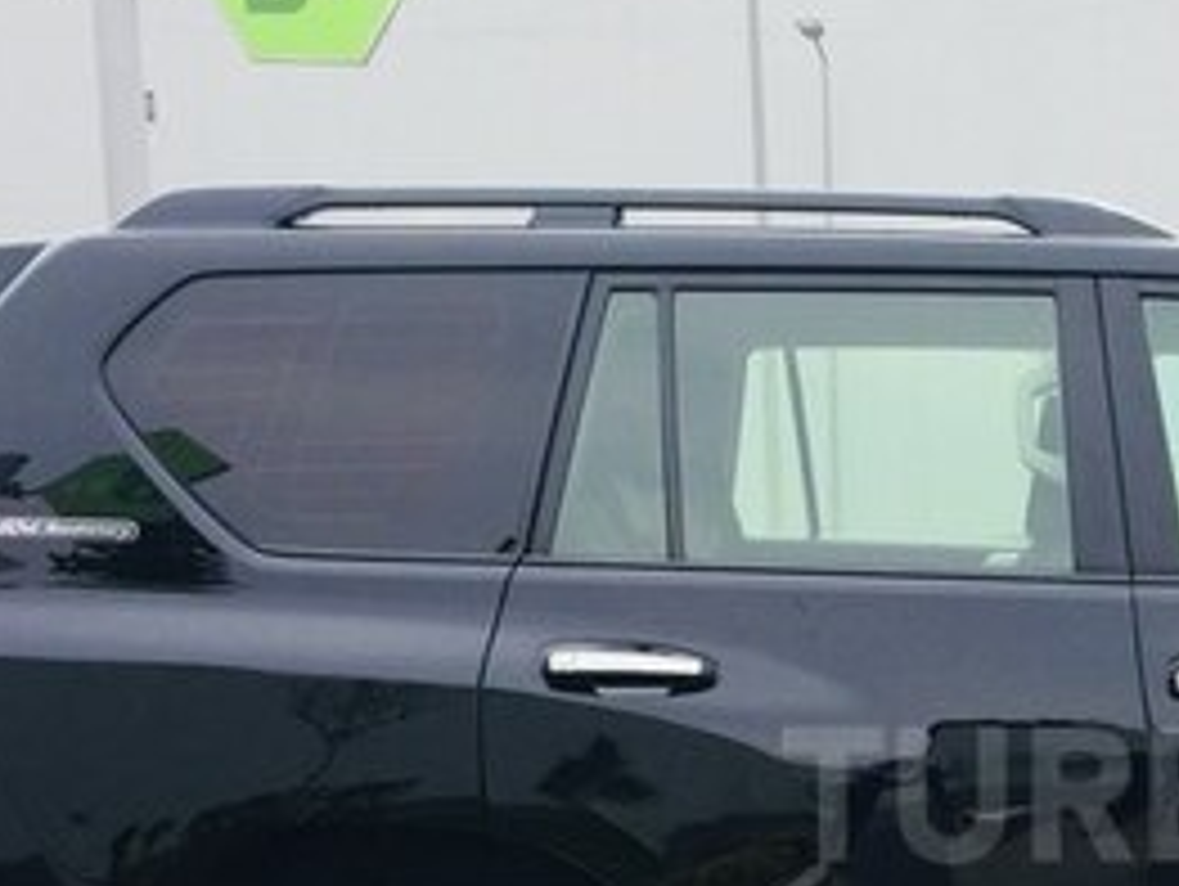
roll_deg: +0.2
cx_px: 1242
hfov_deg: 25.1
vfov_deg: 19.8
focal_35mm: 73
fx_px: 2489
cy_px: 794
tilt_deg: -7.4
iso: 32
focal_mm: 4.15
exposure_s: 1/898
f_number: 2.2
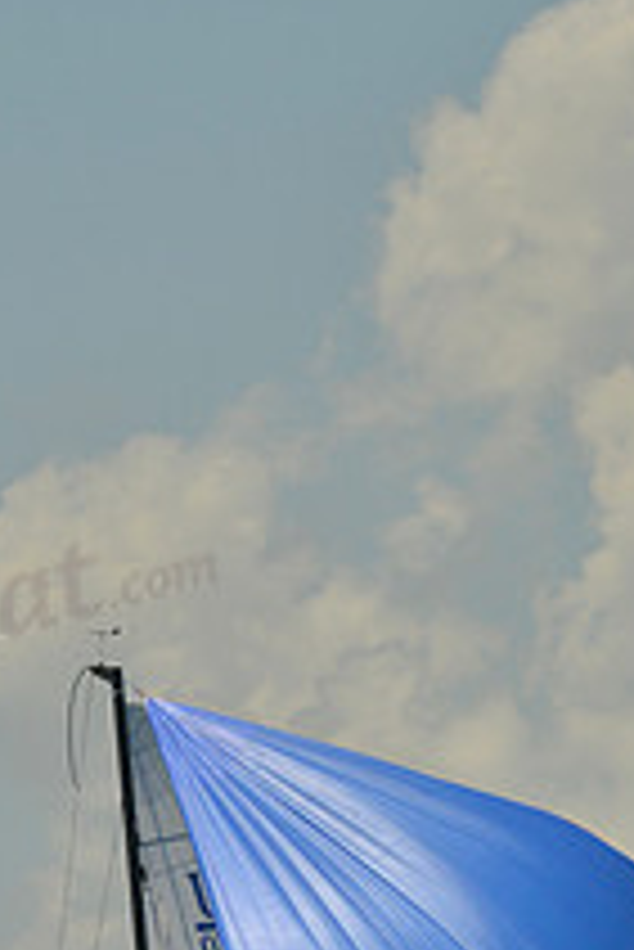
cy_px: 1220
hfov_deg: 2.4
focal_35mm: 577
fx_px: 15216
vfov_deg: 3.6
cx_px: 452
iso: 280
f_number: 10
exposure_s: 1/1250
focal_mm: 210
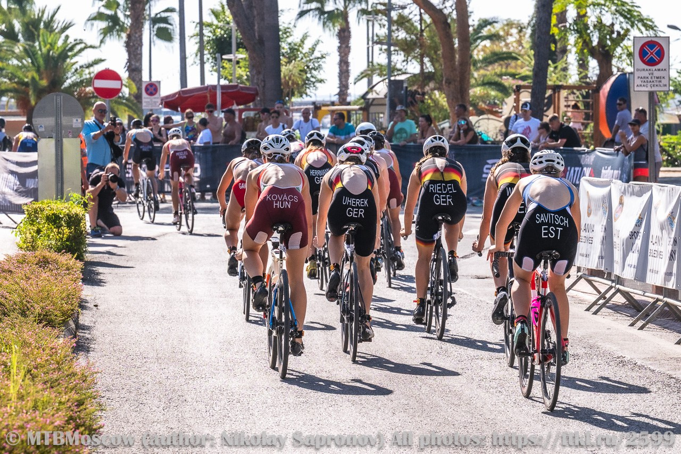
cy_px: 227
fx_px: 3537
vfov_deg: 7.3
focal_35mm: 187
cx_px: 340
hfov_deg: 11.0
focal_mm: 125
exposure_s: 1/2000
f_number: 7.1
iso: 640
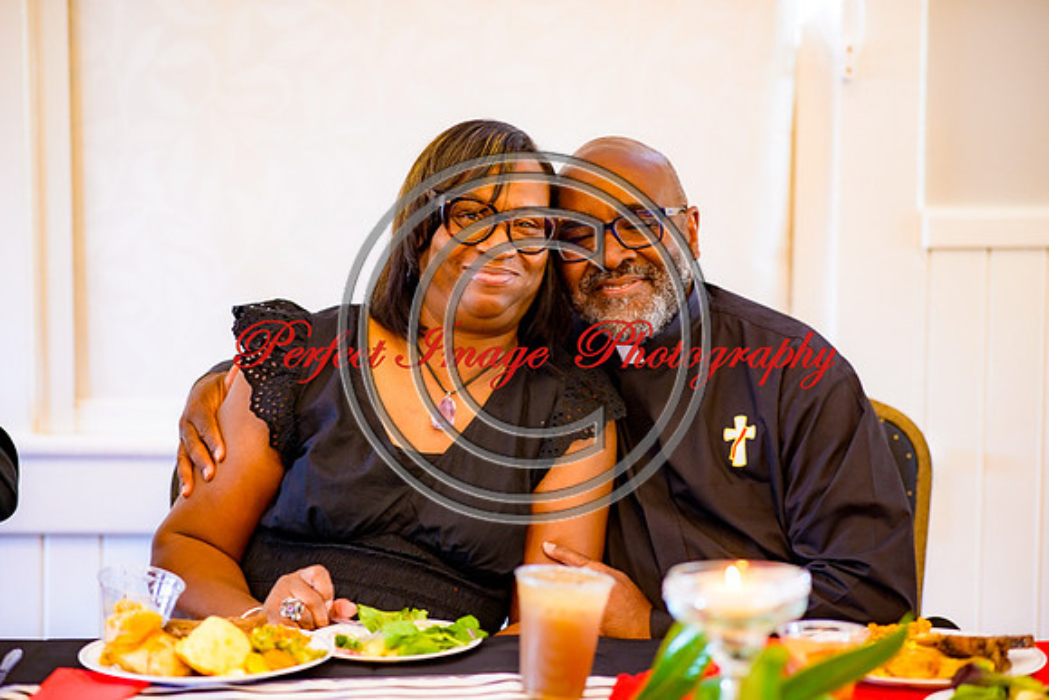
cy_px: 350
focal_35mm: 105
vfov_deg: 13.0
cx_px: 524
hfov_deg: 19.5
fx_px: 3060
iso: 720
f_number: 2.2
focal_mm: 105
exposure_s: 1/125
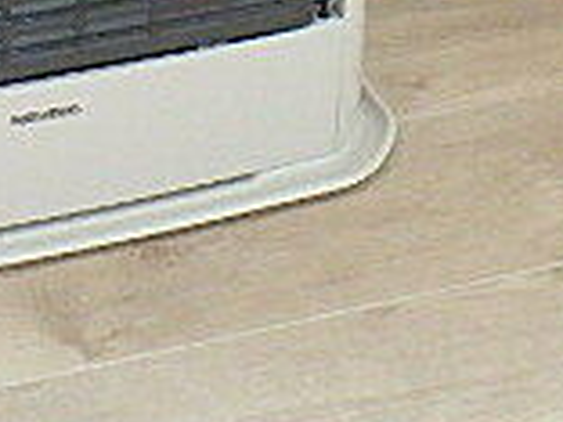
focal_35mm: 201
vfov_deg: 7.2
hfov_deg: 9.8
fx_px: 3269
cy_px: -372
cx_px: 36
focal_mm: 8.7
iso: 800
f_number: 5.2
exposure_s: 1/30
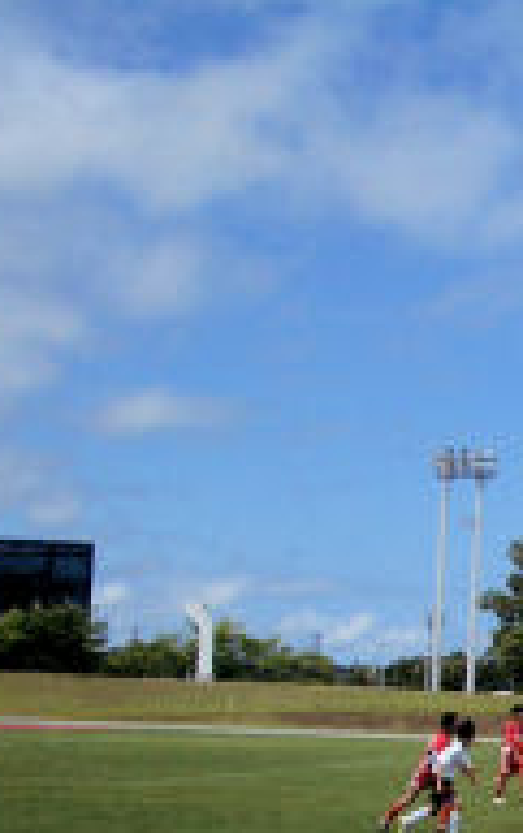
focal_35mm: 81
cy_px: 667
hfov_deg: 15.1
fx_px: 1843
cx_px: 743
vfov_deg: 25.1
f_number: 4.3
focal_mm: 5.8
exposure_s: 1/1600
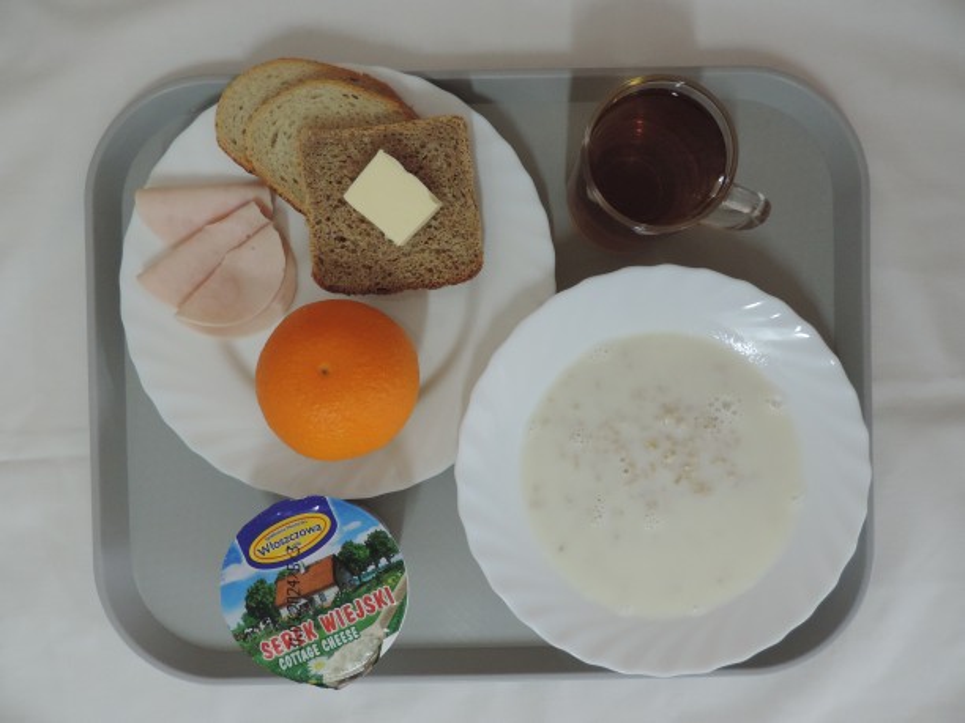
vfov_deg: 56.8
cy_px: 362
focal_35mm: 24
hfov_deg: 71.6
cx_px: 482
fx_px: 669
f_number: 3
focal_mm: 4.3
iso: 400
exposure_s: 1/30
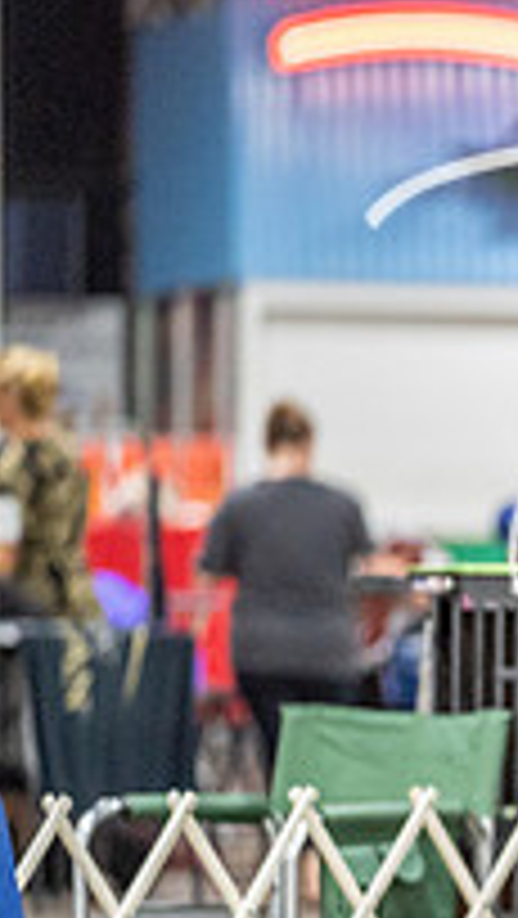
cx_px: 1162
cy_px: 727
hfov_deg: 2.8
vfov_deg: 5.0
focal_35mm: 435
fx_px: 10604
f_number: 2.8
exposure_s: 1/160
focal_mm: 146
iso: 3200
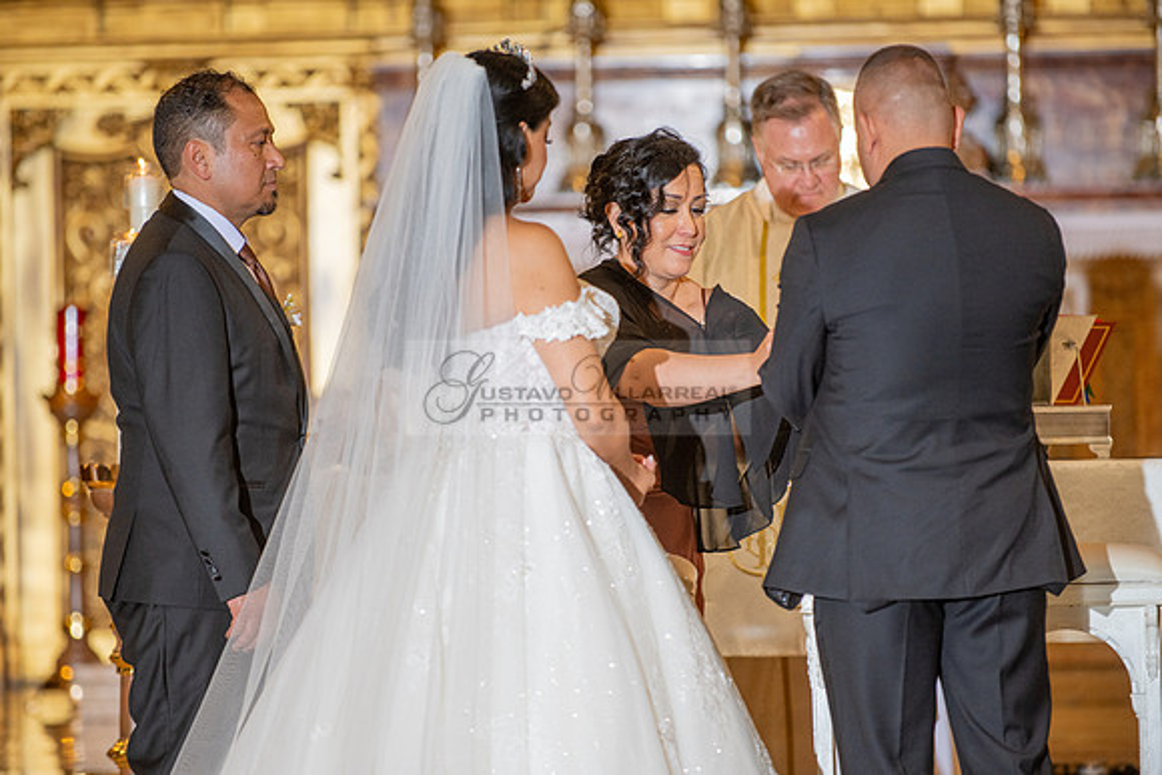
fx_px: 6457
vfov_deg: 6.9
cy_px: 388
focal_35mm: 200
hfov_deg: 10.3
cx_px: 581
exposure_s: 1/200
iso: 1000
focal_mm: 200
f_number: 2.8
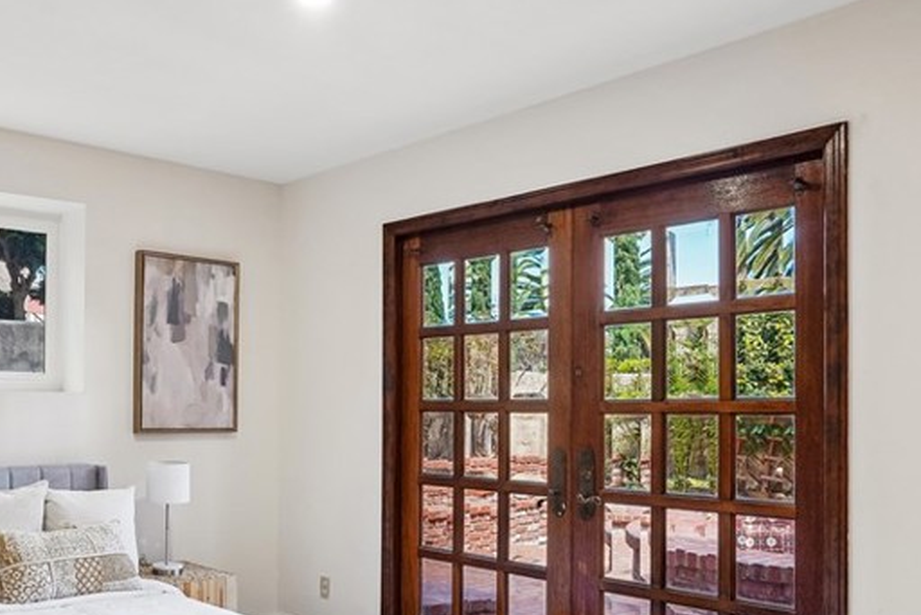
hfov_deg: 55.8
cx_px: 230
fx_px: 819
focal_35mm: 32
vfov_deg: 40.2
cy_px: 449
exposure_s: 1/15
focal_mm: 16
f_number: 8
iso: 400
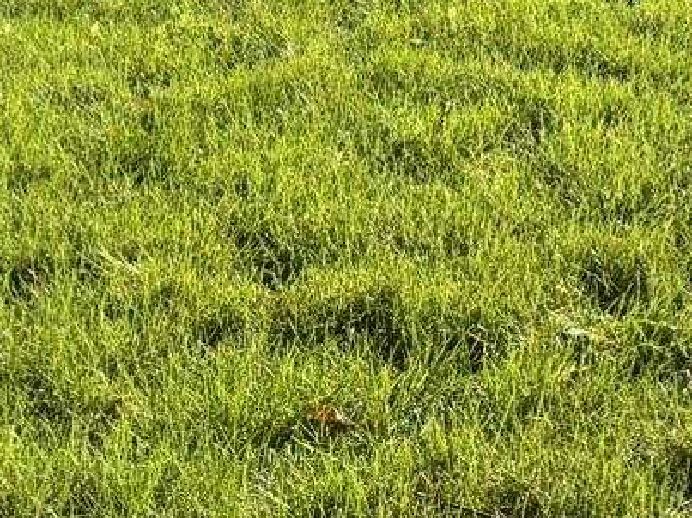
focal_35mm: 122
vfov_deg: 11.7
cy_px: -211
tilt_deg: -9.0
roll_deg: -0.8
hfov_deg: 14.3
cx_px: 1226
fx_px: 2438
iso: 100
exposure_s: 1/1770
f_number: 1.78
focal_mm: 6.76
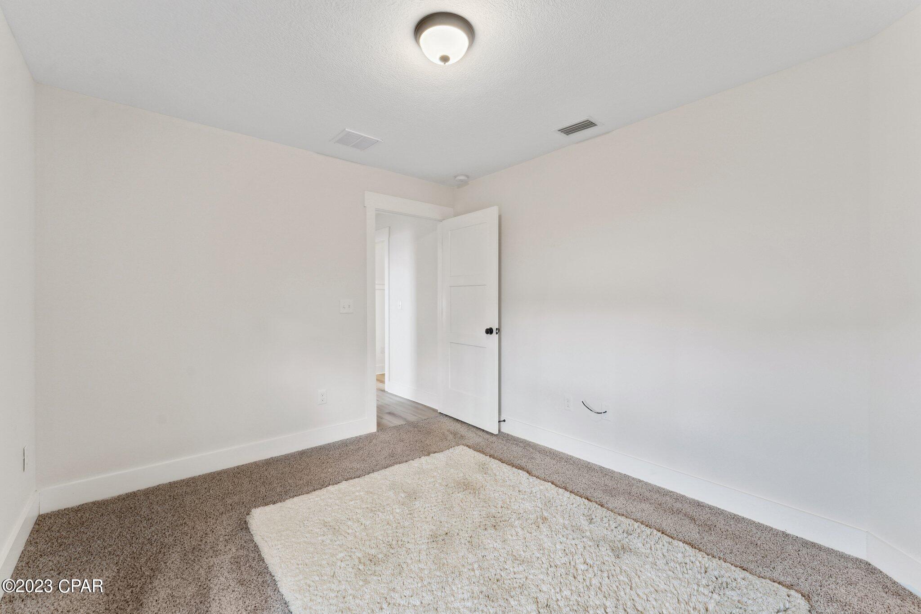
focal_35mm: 14
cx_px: 460
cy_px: 307
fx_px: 358
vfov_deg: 81.2
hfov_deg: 104.3
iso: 400
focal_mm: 14
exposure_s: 1/3.33
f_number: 9
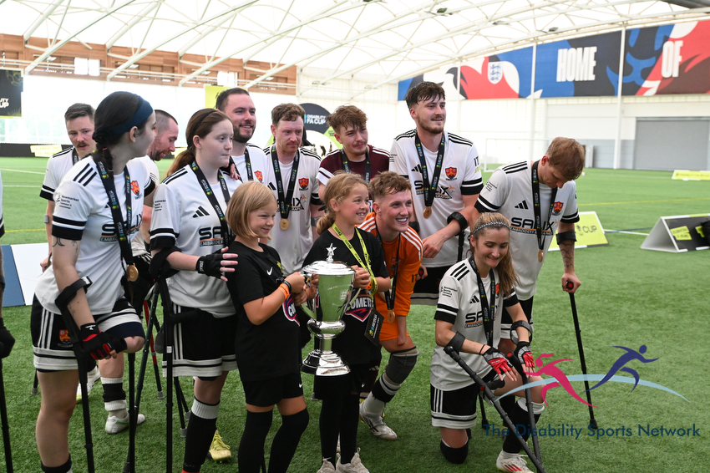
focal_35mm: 42
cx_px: 355
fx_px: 828
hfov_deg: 46.4
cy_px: 236
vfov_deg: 31.9
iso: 3200
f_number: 2.8
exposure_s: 1/1000
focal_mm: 28
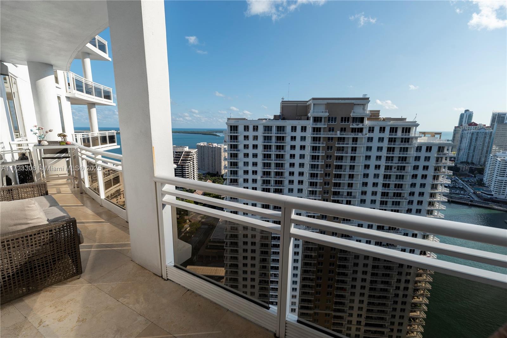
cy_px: 169
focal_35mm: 15
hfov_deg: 100.4
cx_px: 254
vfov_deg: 77.3
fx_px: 211
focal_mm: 15
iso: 200
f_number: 8
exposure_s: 1/500
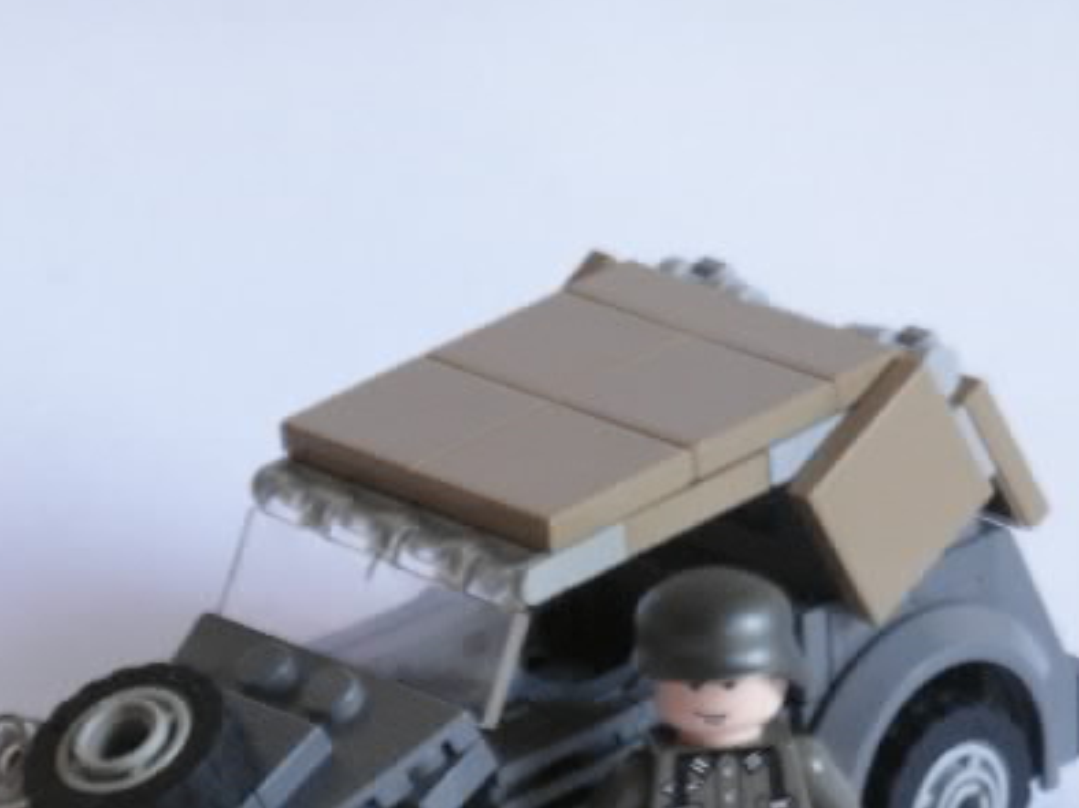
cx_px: 507
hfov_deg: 6.0
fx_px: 10311
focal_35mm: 331
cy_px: 778
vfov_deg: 4.5
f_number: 4.8
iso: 200
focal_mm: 27
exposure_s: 1/5.3
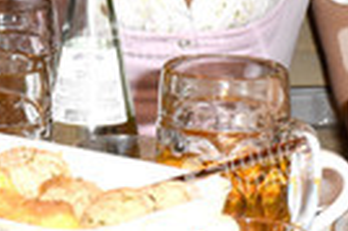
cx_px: -79
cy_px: -153
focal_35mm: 252
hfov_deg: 8.1
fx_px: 2433
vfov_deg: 5.4
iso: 3200
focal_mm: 50
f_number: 6.3
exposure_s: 1/60
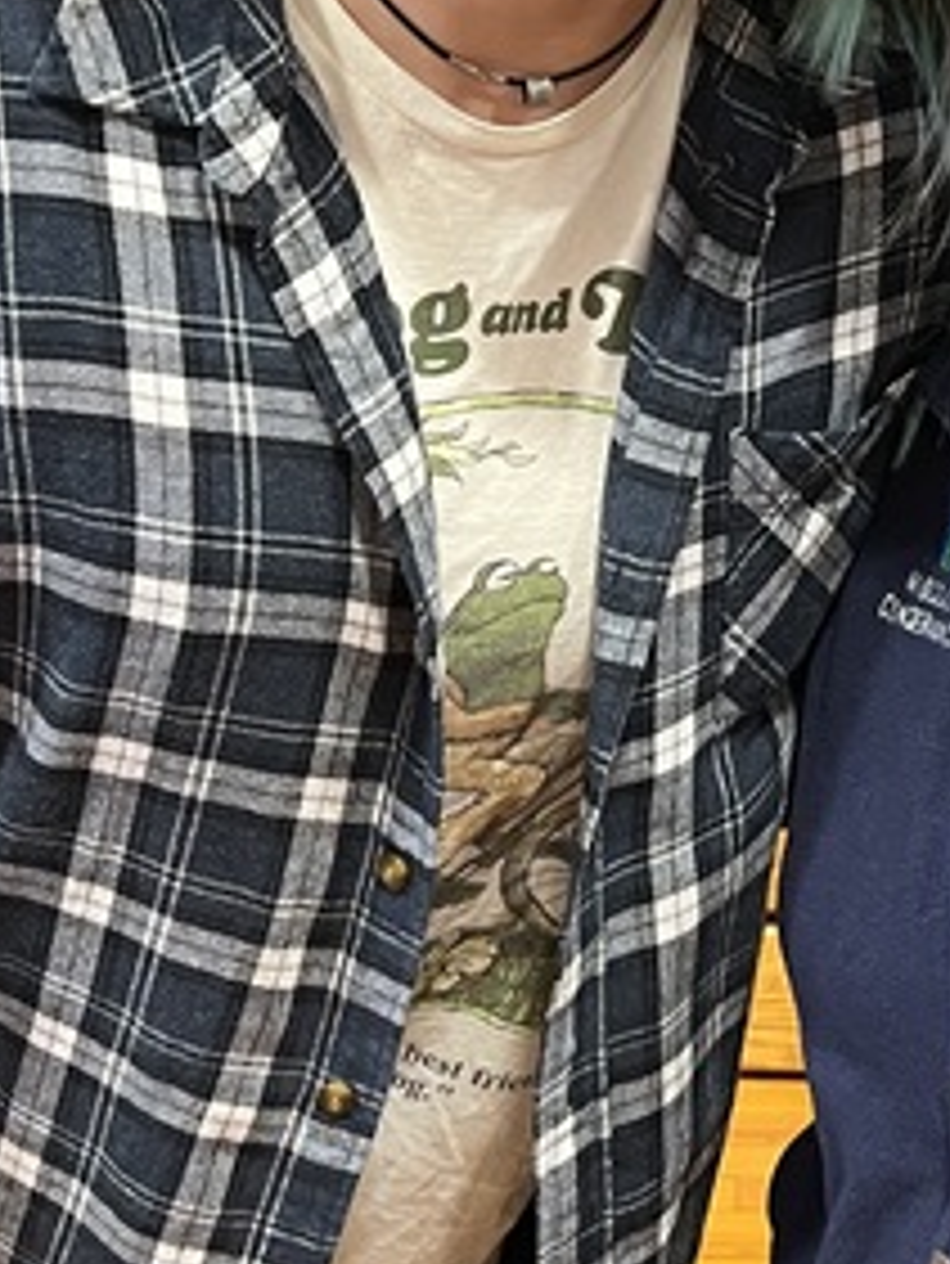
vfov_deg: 25.8
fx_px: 2706
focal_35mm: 74
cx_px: 815
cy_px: 216
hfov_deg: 19.6
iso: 320
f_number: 1.5
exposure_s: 1/60
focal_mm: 5.7
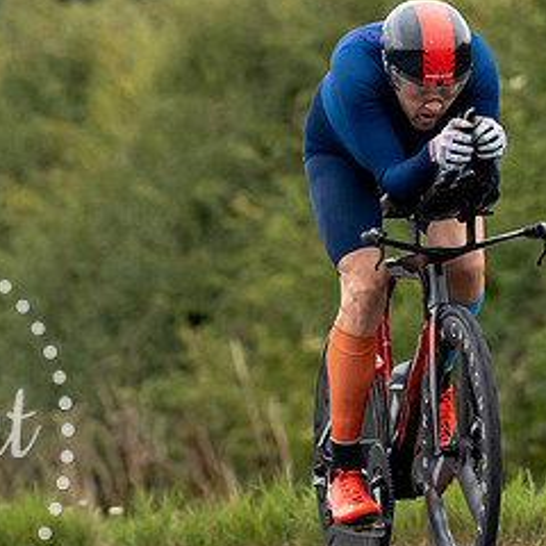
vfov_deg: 2.4
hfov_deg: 2.4
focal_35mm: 727
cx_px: 369
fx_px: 12973
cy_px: 119
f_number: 3.2
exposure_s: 1/1000
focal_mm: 200
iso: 1000
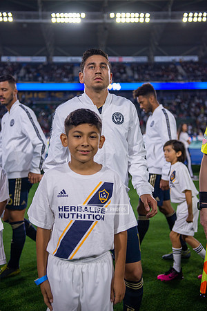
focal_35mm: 48
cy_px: 156
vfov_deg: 41.1
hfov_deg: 28.1
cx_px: 104
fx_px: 414
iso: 640
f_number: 2.8
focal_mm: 48
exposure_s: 1/1250
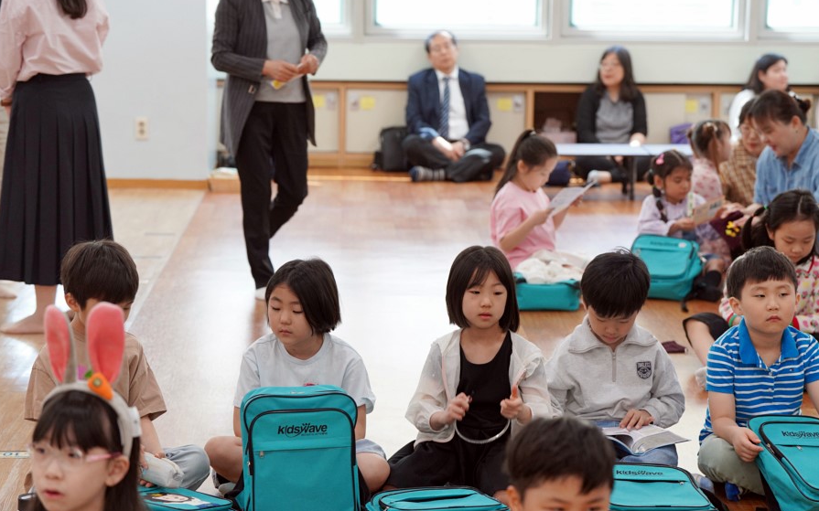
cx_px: 409
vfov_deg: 15.7
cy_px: 264
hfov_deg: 24.9
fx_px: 1852
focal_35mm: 83
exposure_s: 1/160
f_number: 4
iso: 1250
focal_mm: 81
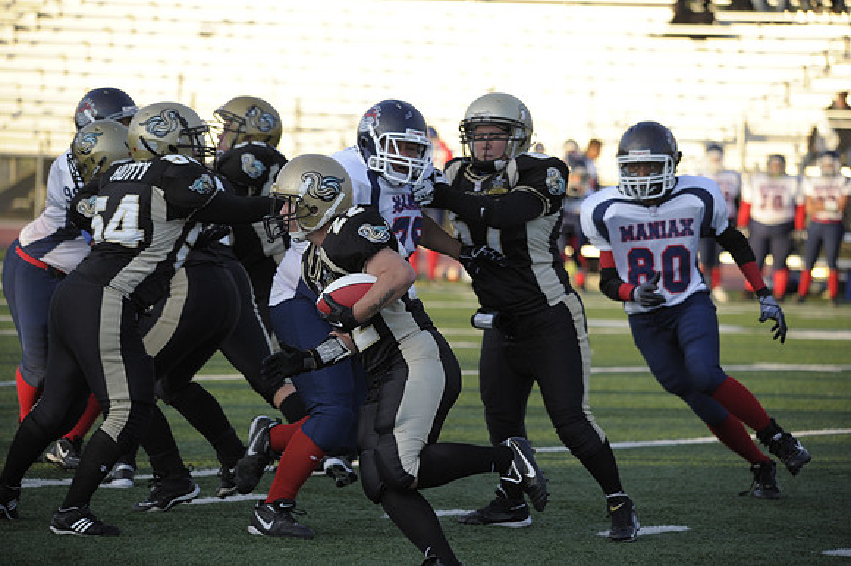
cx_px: 426
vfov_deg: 5.1
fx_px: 6379
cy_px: 283
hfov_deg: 7.6
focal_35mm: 270
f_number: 5.6
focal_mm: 270
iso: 1600
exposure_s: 1/1000
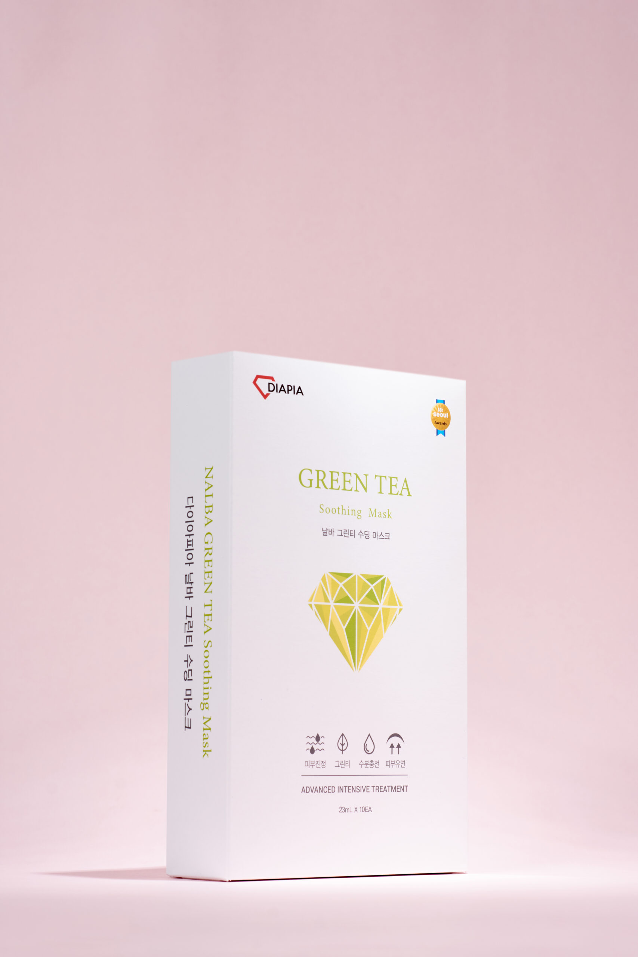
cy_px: 478
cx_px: 319
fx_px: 2392
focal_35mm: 90
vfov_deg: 22.6
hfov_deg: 15.2
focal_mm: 60
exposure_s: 1/250
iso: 100
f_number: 11
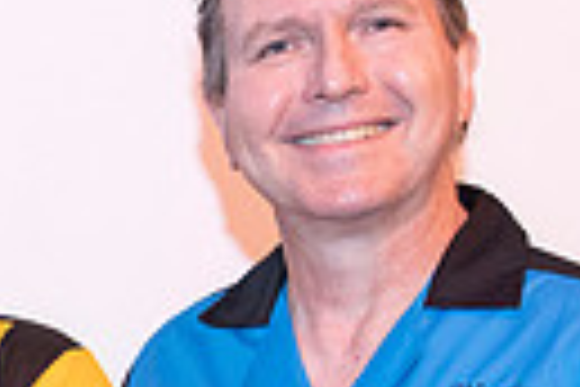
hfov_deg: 11.5
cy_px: 583
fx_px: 2723
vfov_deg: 8.0
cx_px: -392
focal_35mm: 169
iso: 1000
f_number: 5.6
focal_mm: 35
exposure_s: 1/50
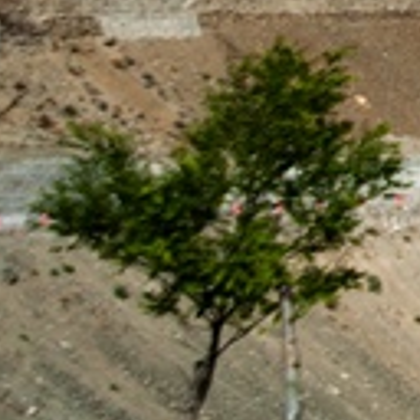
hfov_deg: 7.3
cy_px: -379
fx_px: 2869
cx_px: 1319
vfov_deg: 8.0
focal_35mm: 209
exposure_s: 1/2000
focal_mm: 35
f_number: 7.1
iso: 200
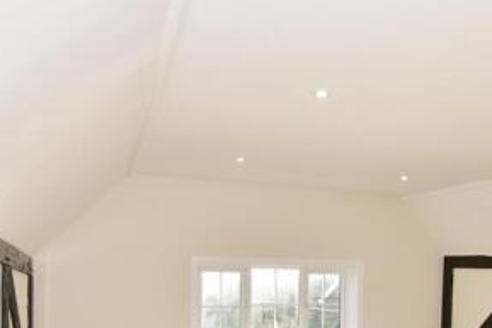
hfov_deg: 55.6
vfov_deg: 36.9
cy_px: 283
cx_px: 274
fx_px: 465
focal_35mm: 34
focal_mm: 10
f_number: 8
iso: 200
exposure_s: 1/40
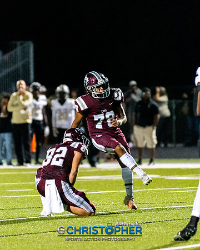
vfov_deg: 4.8
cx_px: 105
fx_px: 2969
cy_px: 127
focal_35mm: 401
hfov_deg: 3.9
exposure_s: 1/800
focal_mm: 200
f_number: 2.8
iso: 5000
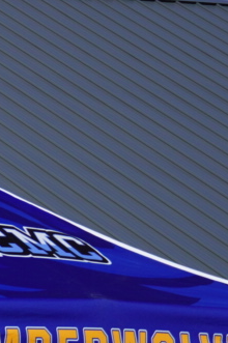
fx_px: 3003
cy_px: 328
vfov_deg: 6.5
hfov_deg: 4.2
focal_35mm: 315
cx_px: -509
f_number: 5.6
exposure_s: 1/1000
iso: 100
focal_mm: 43
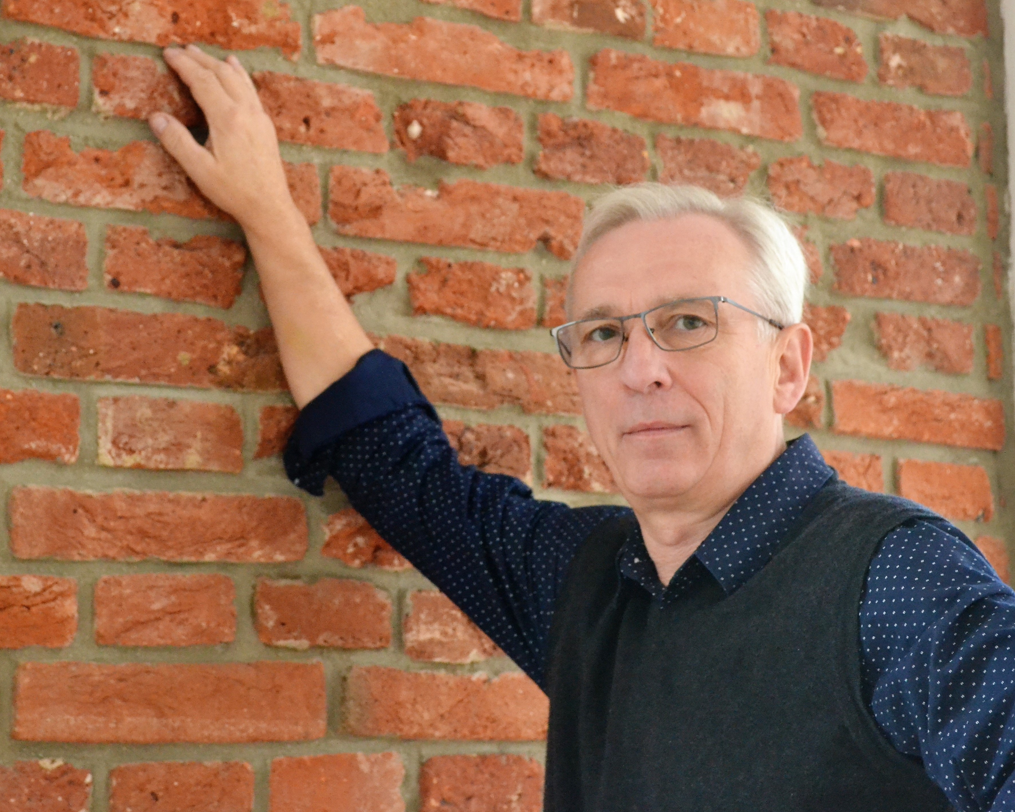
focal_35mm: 77
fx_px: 2300
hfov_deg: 24.9
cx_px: 487
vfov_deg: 20.0
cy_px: 408
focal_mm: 45
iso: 2800
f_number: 5.3
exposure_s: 1/60
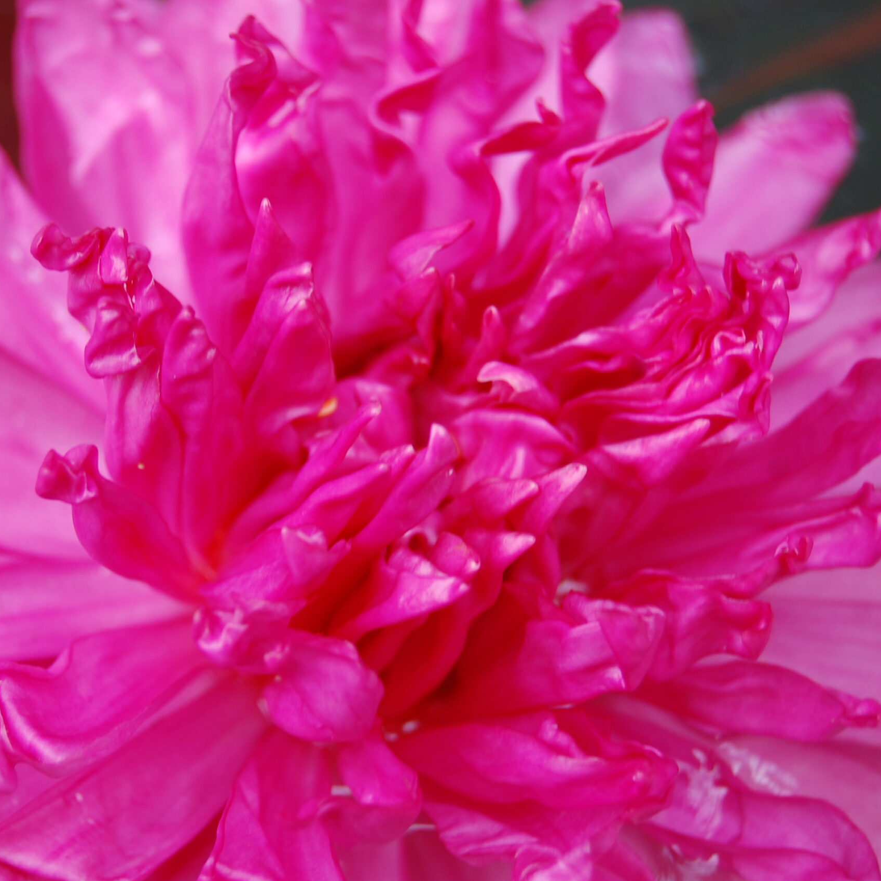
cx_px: 362
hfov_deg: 16.5
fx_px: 3042
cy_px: 441
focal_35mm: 106
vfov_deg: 16.5
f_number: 5.6
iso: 250
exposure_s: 1/125
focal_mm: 55
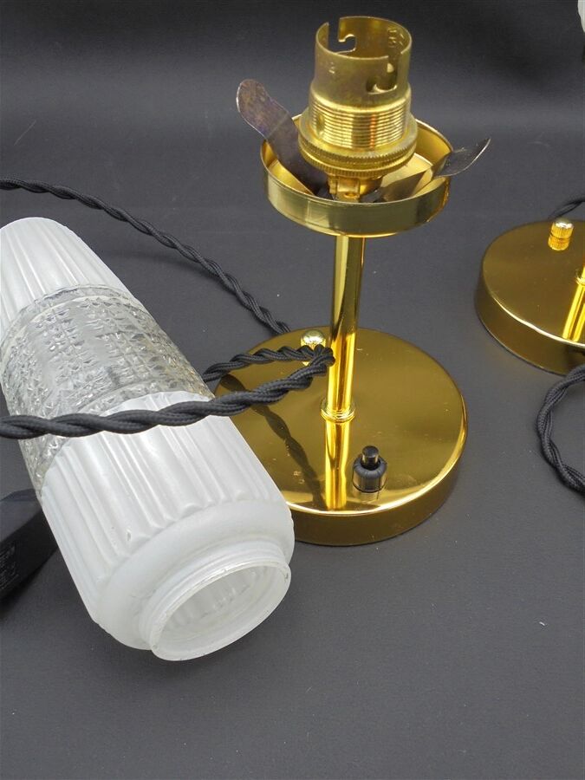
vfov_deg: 54.0
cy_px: 390
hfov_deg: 41.8
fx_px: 766
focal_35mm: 34
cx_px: 292
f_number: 4
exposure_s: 1/30
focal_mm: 6.1
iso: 250
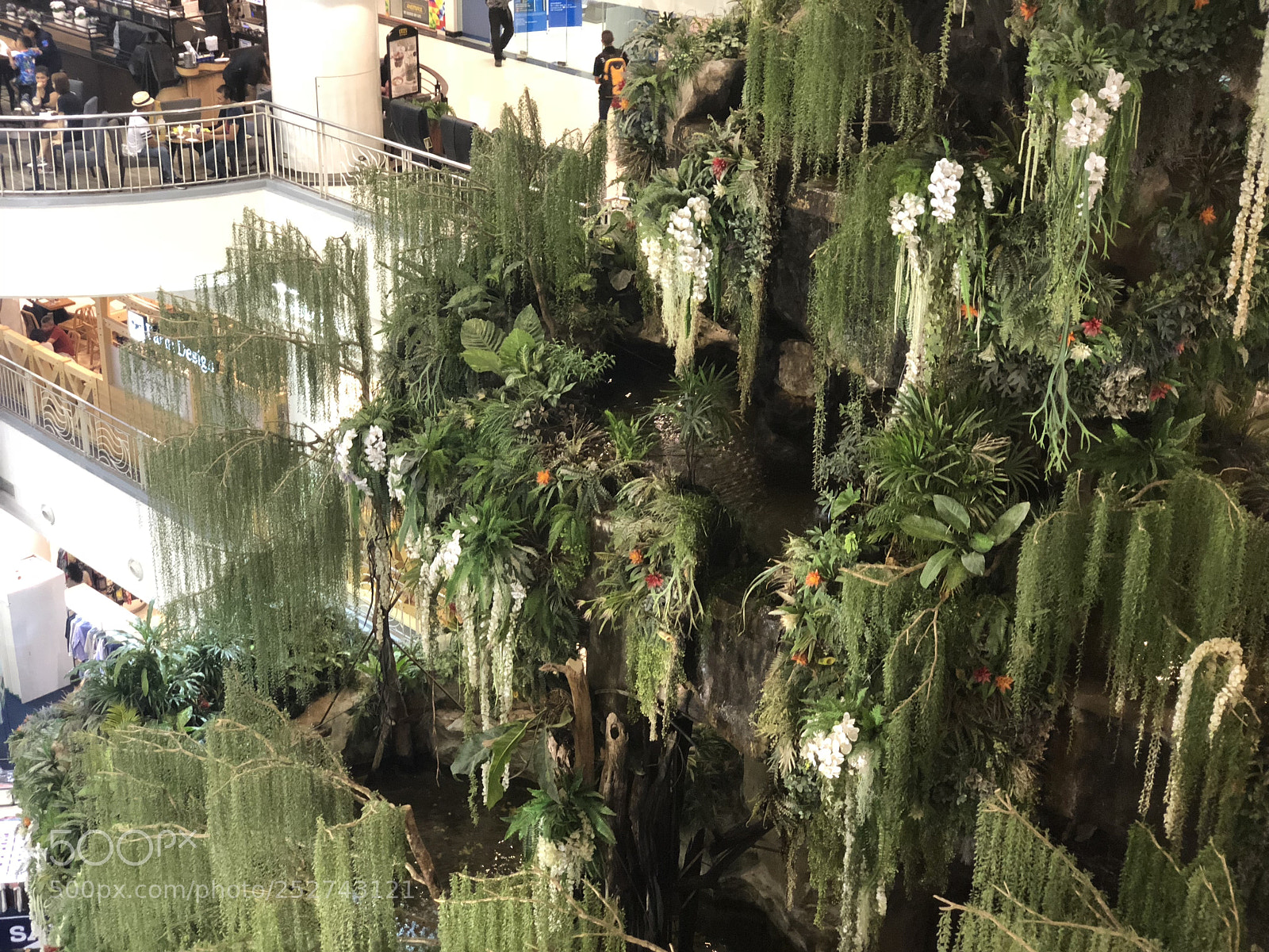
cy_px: 476
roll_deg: -0.6
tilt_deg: -25.3
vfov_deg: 28.0
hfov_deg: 36.8
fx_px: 1906
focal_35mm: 52
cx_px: 634
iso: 160
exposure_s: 1/25
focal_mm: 6
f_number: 2.4
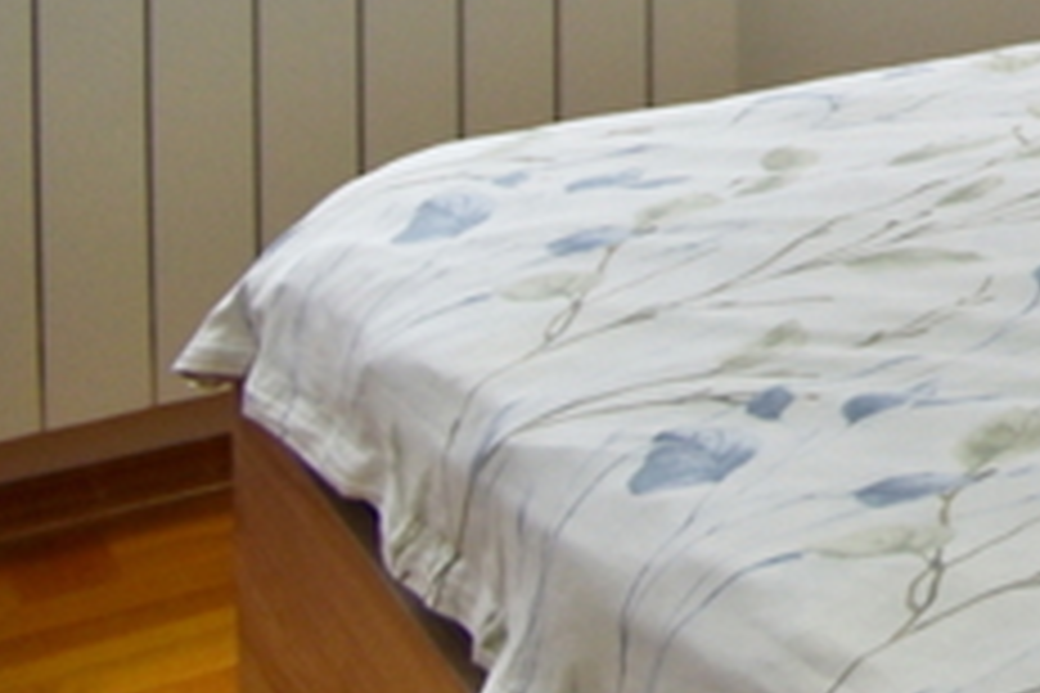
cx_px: 2616
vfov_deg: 14.6
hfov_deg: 14.3
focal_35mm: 78
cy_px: -675
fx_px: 2253
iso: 100
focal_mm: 10
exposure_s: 1/20
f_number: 4.5
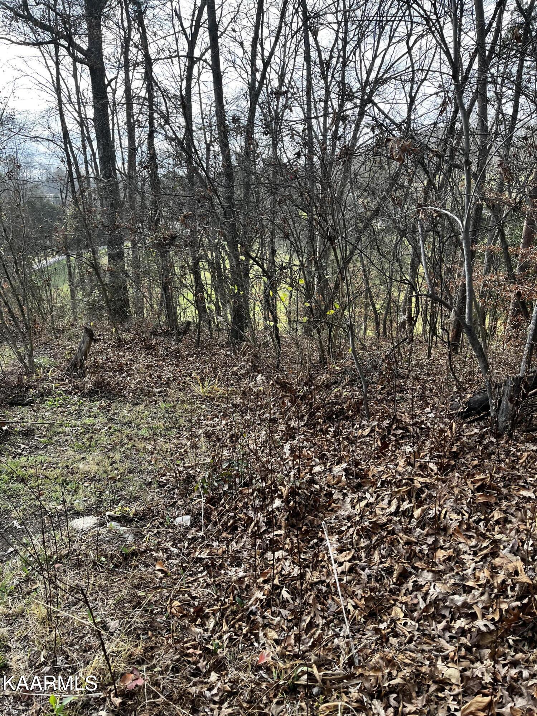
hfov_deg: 53.1
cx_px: 268
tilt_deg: -18.9
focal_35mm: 26
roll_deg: +2.2
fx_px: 538
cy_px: 358
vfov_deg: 67.3
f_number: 1.6
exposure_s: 1/595
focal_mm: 5.1
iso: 50
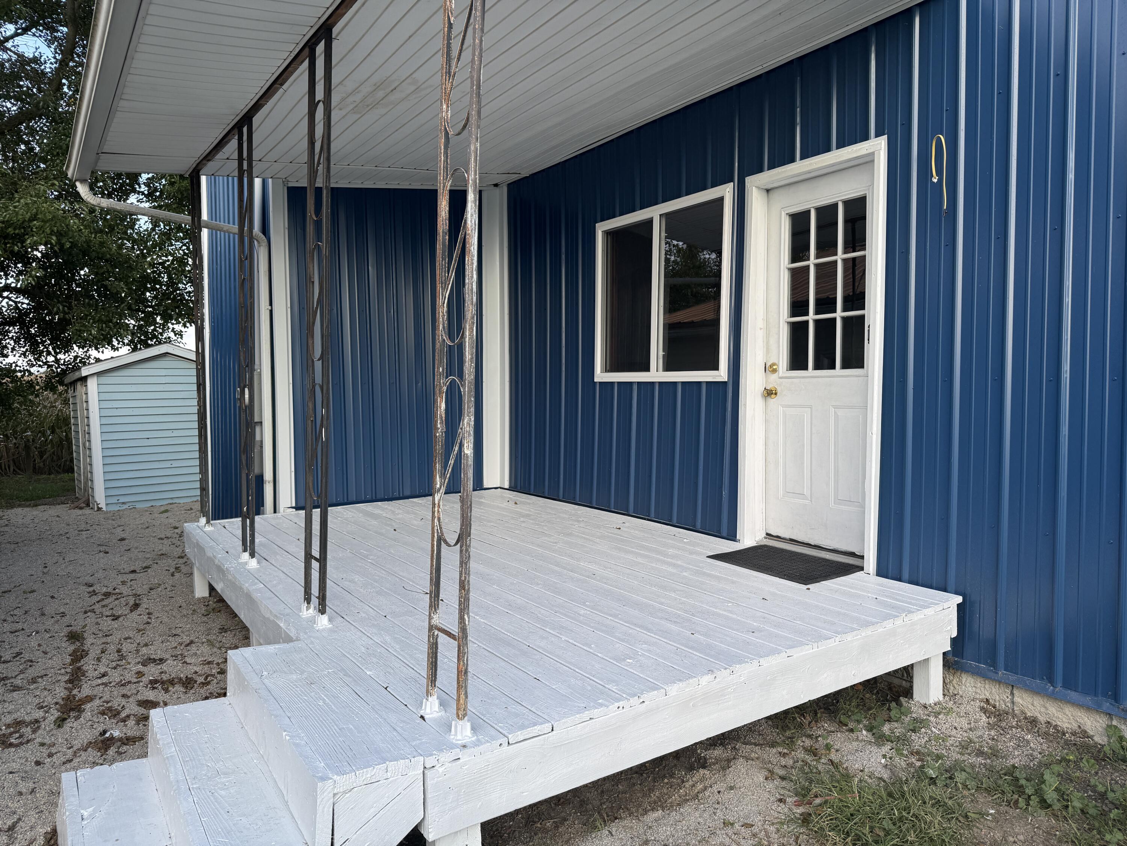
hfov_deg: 71.6
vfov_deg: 56.8
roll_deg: +0.4
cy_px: 423
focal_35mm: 24
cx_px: 564
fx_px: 781
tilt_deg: -3.1
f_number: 1.78
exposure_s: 1/853
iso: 80
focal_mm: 6.76
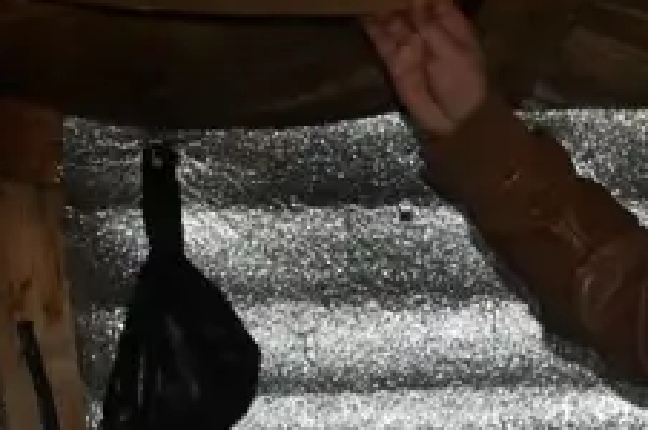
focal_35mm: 152
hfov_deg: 12.9
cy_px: 370
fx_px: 2732
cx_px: 946
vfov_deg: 9.0
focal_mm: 26
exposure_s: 1/60
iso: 4500
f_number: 3.8
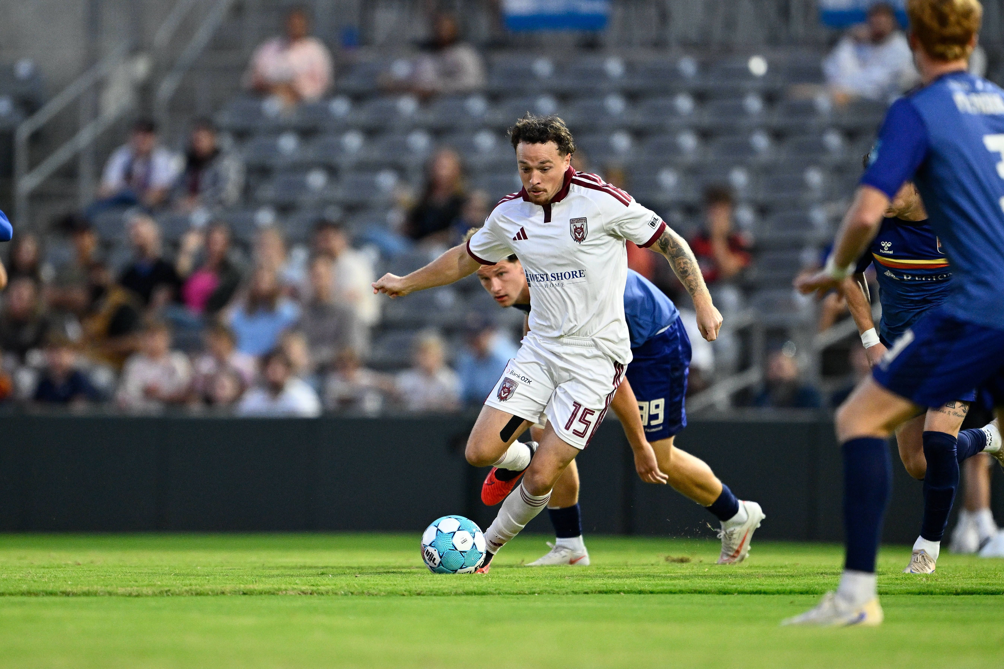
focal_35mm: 600
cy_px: 334
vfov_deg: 2.3
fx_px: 16728
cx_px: 502
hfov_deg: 3.4
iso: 3600
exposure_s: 1/1600
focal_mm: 400
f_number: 2.8
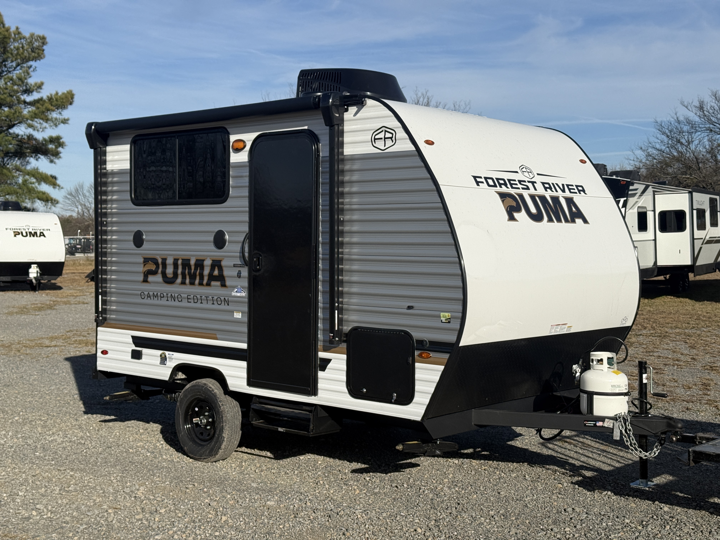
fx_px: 998
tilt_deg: -1.8
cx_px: 360
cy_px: 270
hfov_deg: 39.7
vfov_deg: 30.3
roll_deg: -0.8
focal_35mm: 48
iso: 80
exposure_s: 1/9901
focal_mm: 6.76
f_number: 1.78
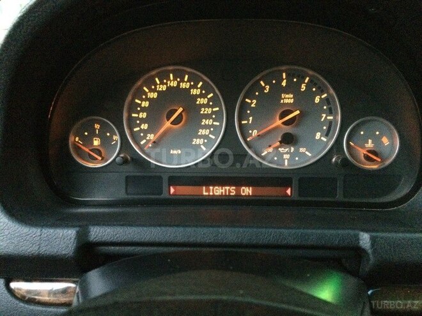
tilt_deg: -24.1
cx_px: 211
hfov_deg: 61.7
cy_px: 158
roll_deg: +2.2
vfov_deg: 48.2
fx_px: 354
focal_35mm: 29
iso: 1600
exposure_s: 1/17
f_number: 2.2
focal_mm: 4.15
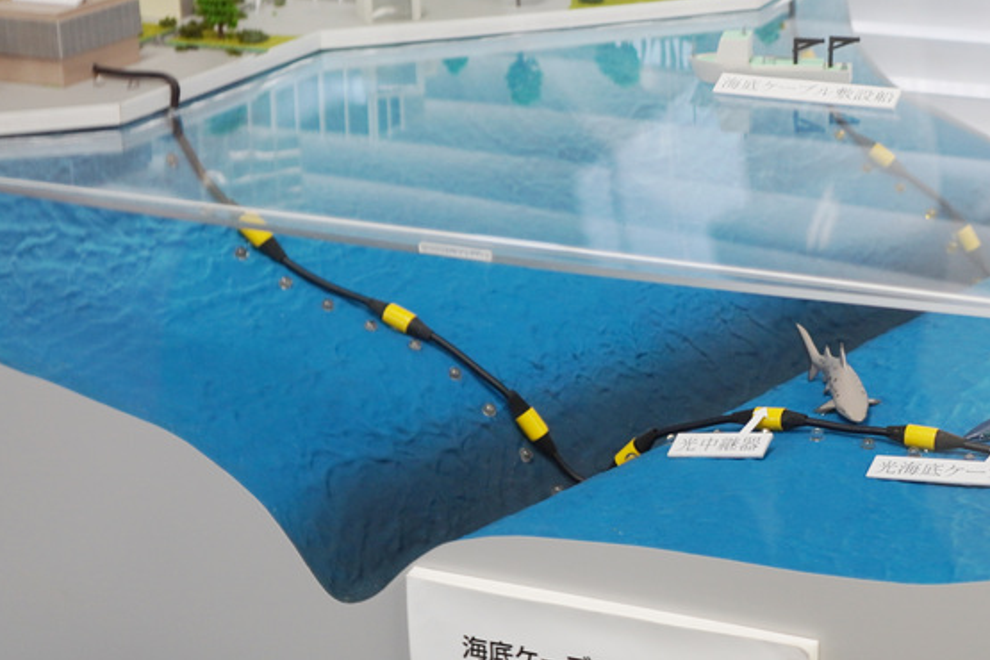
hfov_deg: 24.6
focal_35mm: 81
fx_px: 2230
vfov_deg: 16.8
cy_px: 319
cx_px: 806
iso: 200
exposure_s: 1/40
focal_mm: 25
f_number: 4
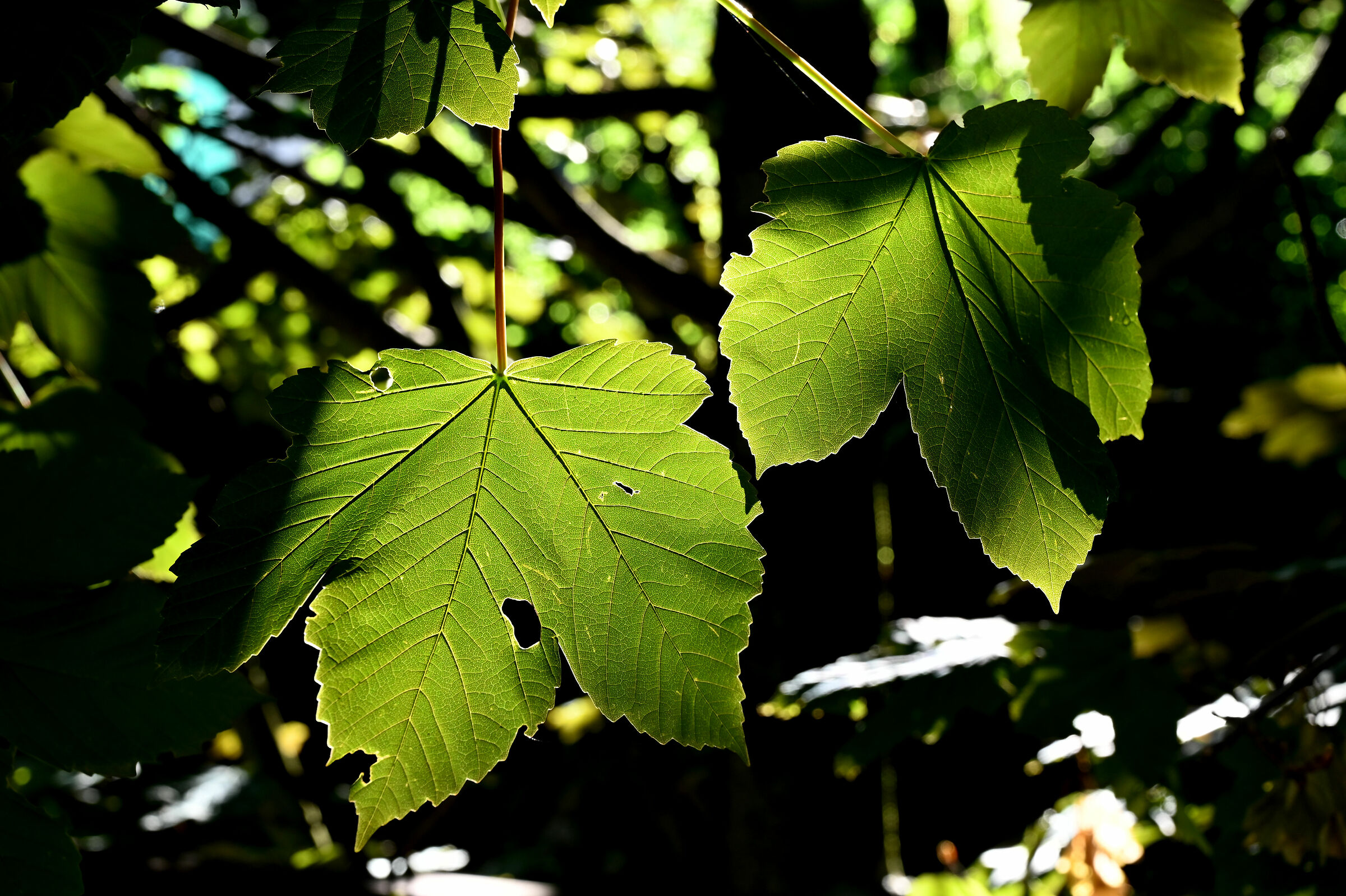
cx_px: 673
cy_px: 448
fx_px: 1980
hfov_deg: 37.5
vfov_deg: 25.5
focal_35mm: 53
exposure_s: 1/60
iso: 500
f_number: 9
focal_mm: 53
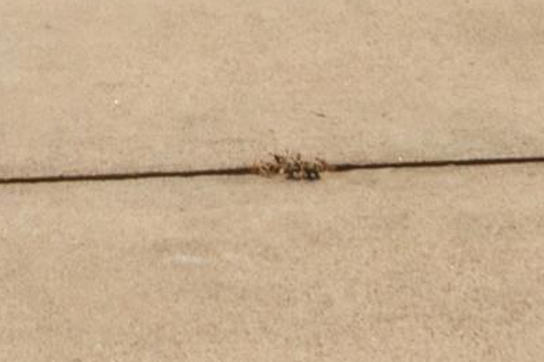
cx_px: 65
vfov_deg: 7.2
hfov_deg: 11.9
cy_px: -717
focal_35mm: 171
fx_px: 2583
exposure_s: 1/100
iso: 250
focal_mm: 18
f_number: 9
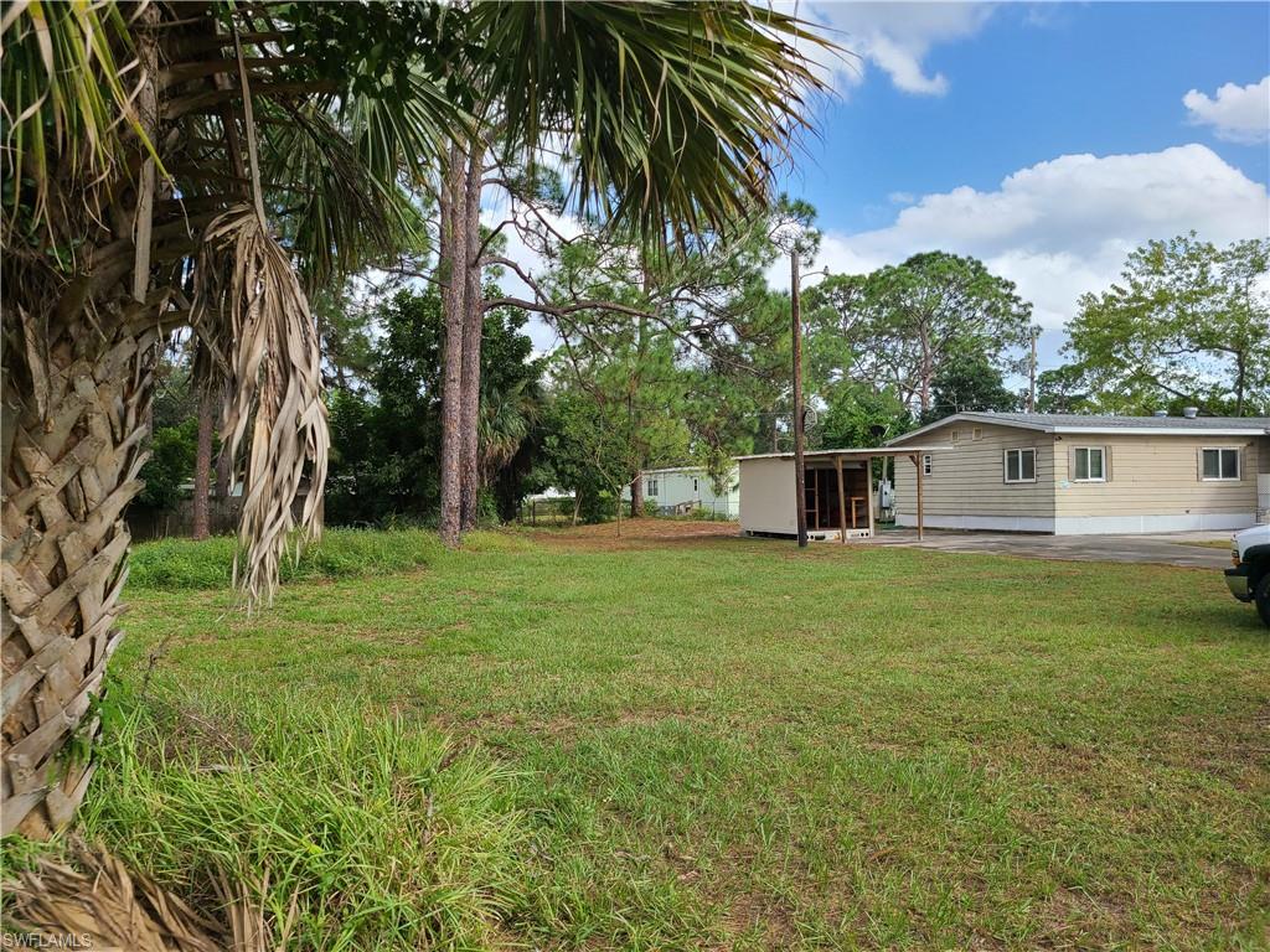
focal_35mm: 26
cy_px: 476
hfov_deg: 67.3
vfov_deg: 53.1
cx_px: 635
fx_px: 954
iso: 40
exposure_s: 1/941
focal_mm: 5.4
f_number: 1.8
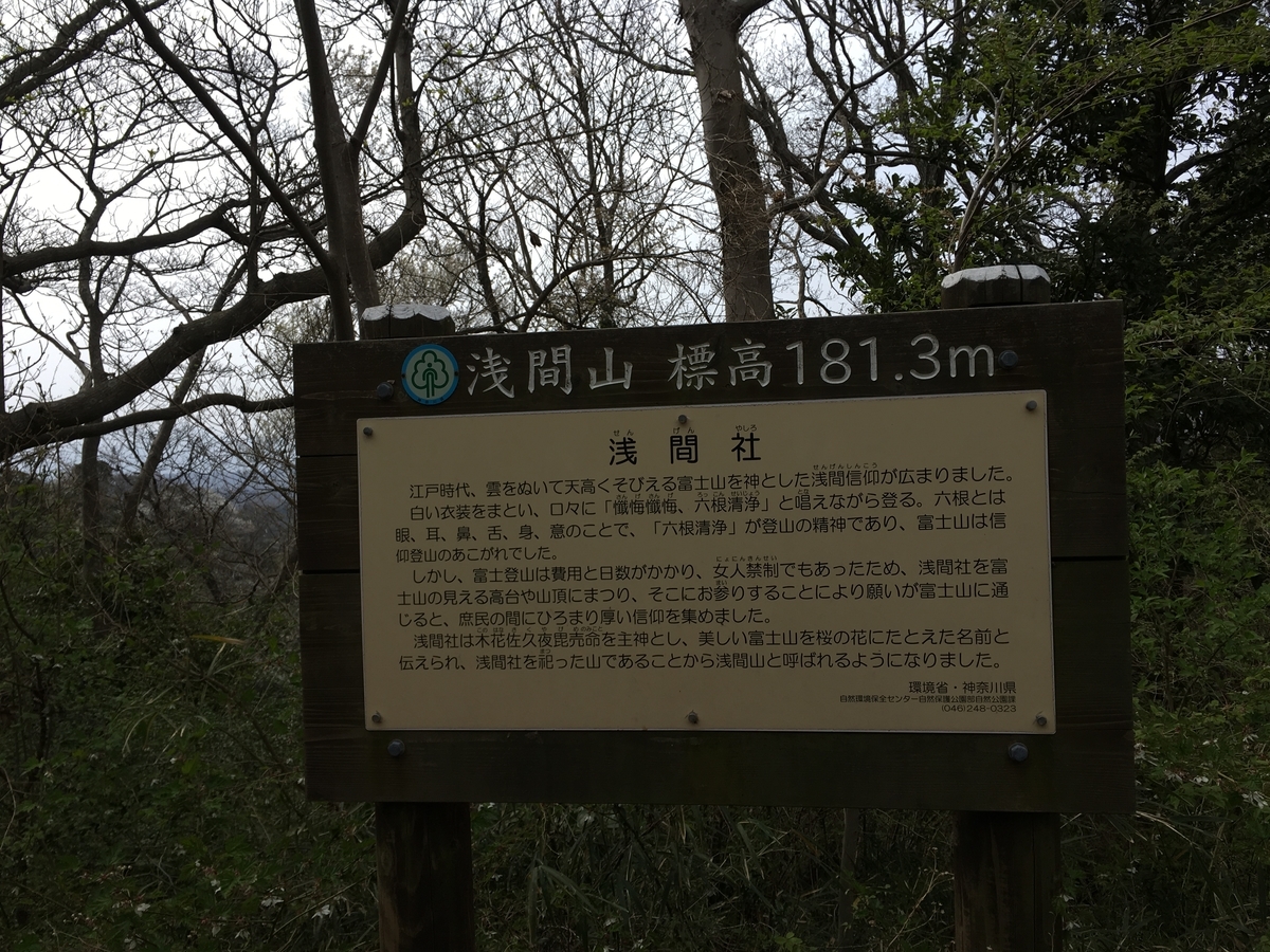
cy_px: 476
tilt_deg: -2.1
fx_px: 1064
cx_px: 635
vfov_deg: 48.2
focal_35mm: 29
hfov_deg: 61.7
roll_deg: +1.3
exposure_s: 1/974
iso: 25
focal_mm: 4.15
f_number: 2.2
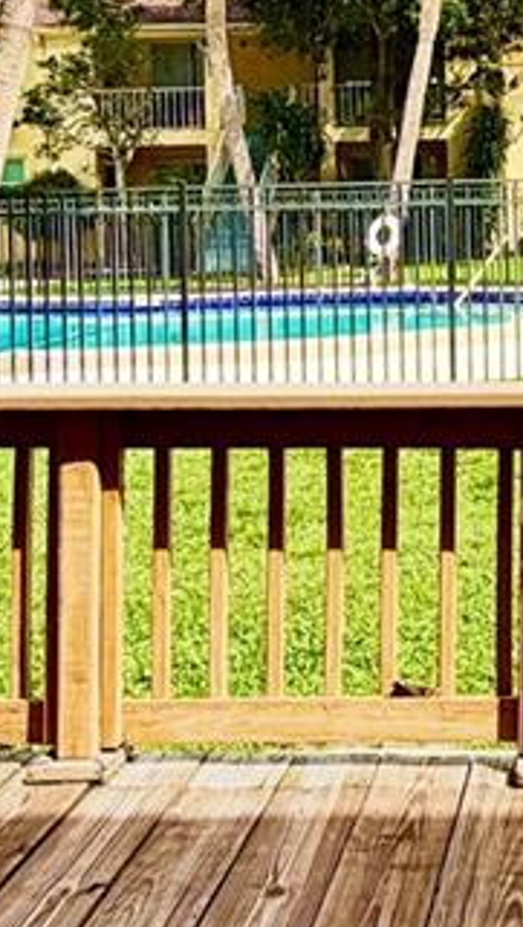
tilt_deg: -0.3
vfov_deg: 35.5
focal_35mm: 57
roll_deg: +1.4
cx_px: 563
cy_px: 202
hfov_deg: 20.2
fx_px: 1403
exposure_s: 1/1339
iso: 20
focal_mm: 2.22
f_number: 2.2
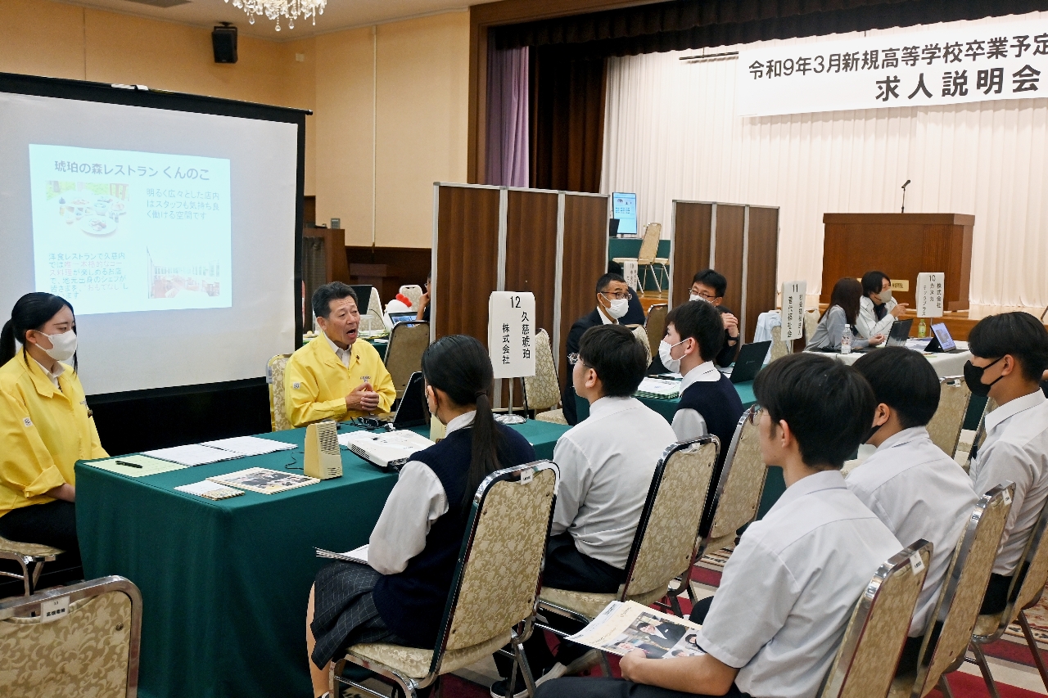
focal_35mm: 36
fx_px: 1048
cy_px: 349
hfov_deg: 53.1
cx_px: 524
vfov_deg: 36.9
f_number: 4.2
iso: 900
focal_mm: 24
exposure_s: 1/125
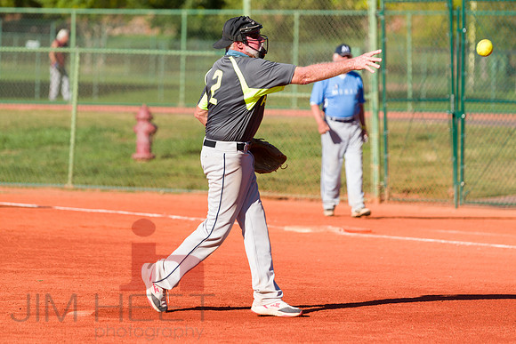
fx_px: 4243
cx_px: 258
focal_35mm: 296
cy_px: 172
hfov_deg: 7.0
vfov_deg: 4.6
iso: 320
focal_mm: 280
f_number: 5.6
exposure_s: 1/1000
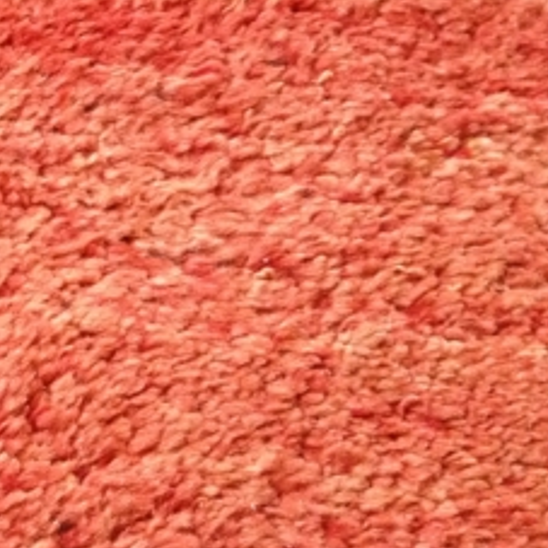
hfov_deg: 14.5
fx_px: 1952
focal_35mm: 109
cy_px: 89
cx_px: -357
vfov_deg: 15.8
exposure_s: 1/20
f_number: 2.4
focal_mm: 4.28
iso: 320
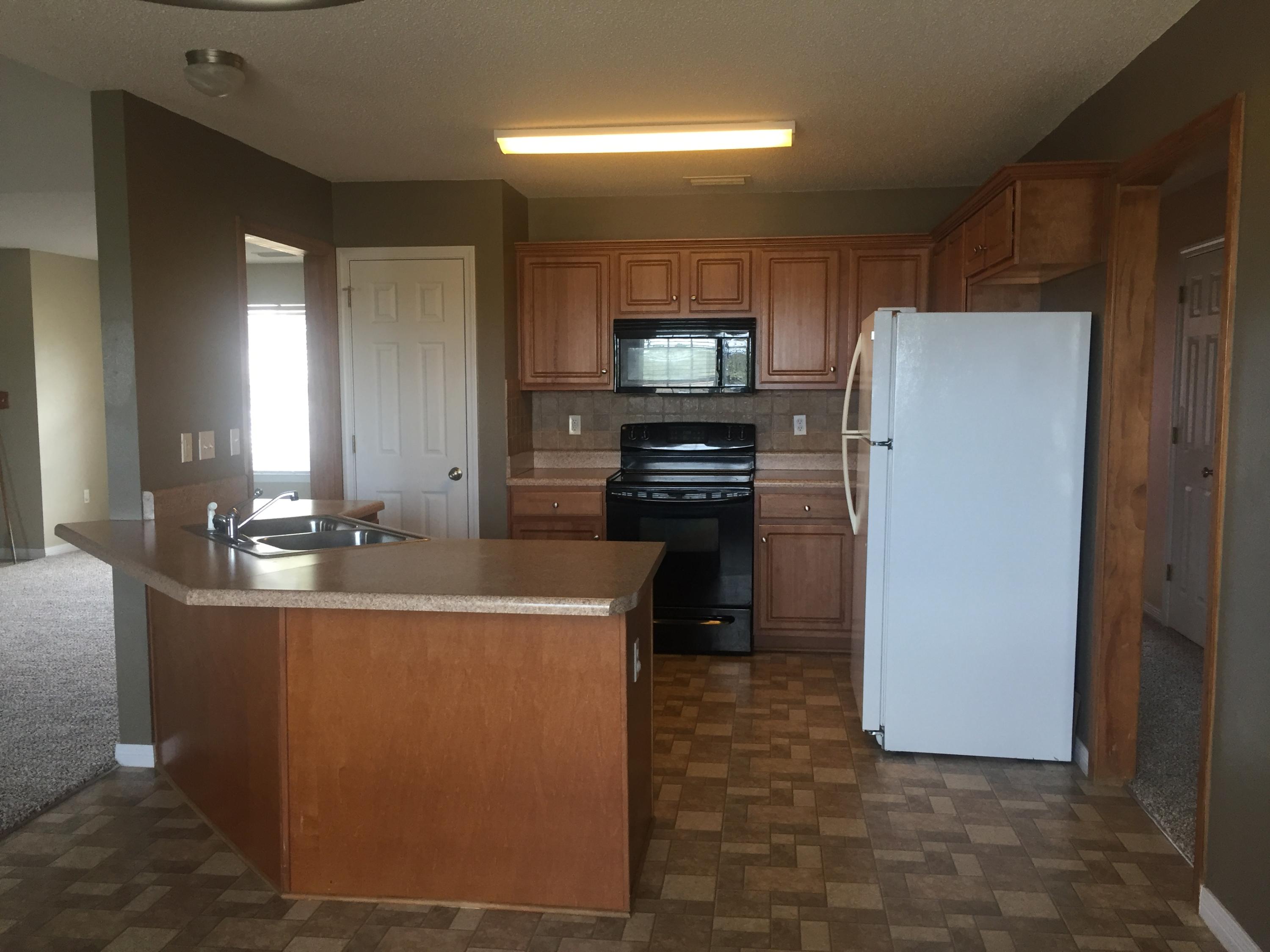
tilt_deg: -6.6
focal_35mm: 29
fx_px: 1064
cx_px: 635
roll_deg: +0.5
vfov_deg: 48.2
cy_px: 476
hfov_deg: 61.7
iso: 64
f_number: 2.2
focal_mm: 4.15
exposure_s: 1/33
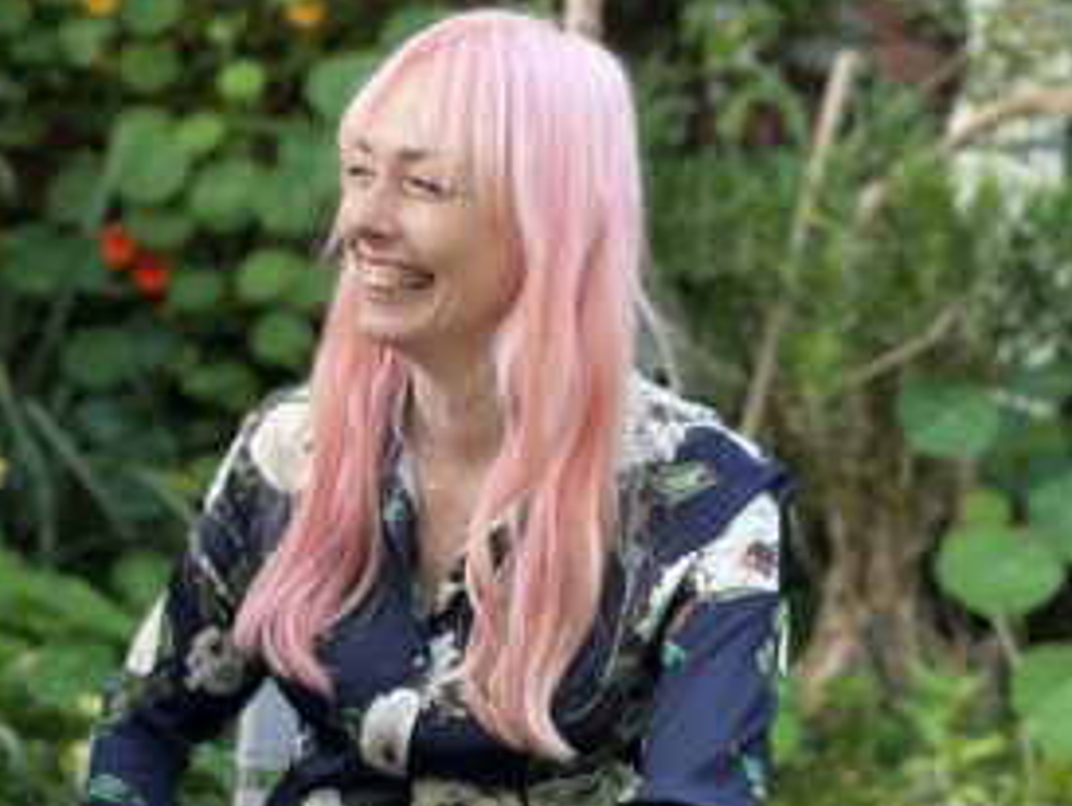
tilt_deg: -11.8
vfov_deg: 22.2
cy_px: 540
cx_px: 200
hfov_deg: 28.7
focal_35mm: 66
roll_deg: -1.8
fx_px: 2046
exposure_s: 1/121
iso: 40
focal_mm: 5.1
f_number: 1.6
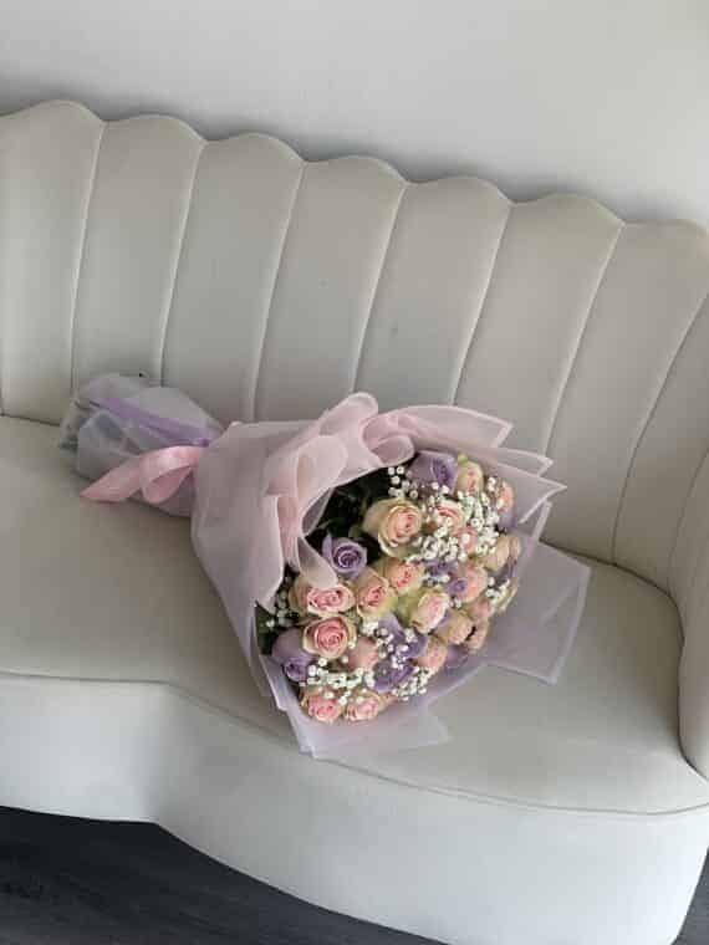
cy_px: 472
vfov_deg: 30.3
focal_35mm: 64
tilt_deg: -29.7
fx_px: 1748
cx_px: 354
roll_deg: -5.8
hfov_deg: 22.9
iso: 50
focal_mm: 7.5
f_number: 2.2
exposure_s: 1/121
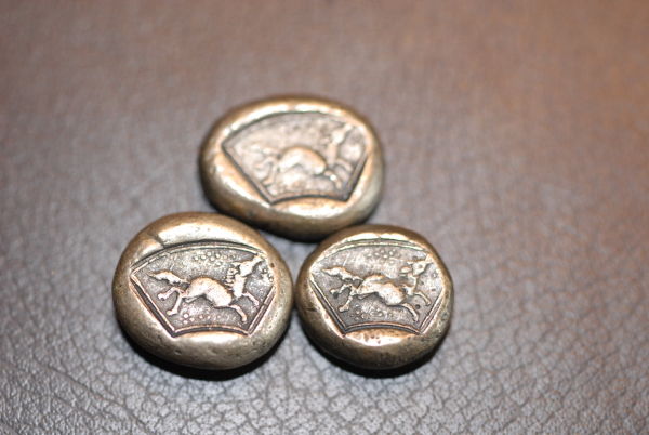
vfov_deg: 16.6
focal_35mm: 82
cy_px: 218
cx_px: 324
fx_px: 1489
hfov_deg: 24.6
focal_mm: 55
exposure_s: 1/60
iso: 800
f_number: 2.8
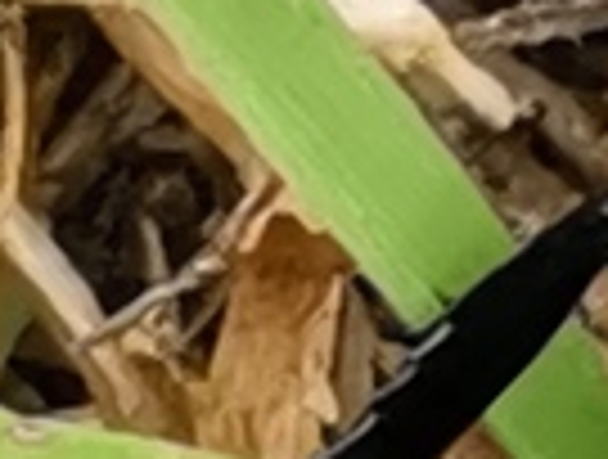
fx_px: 8982
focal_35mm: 510
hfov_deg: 3.8
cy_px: 1062
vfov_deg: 2.9
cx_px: 1750
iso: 50
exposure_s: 1/250
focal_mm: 2.26
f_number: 2.2
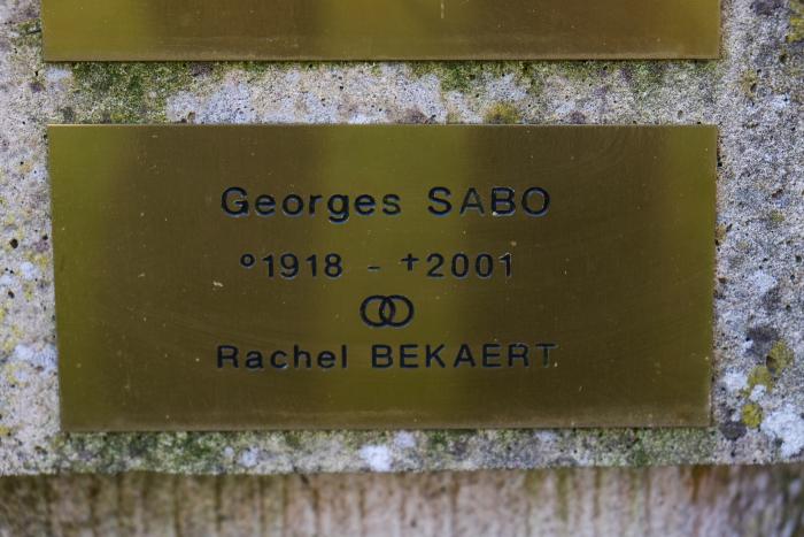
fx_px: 1854
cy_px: 268
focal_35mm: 83
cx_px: 402
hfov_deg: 24.5
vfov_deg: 16.5
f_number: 4
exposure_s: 1/70
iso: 200
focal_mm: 55
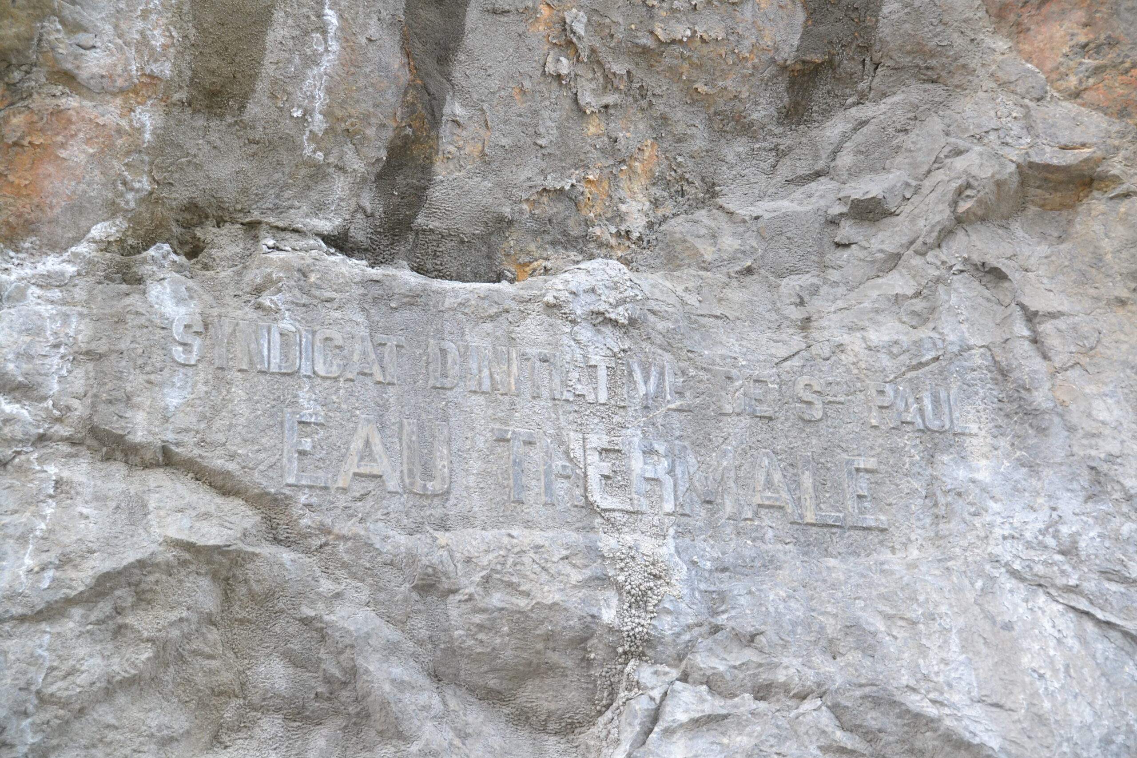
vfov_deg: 16.6
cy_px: 379
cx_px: 568
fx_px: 2606
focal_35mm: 82
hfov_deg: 24.6
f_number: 5
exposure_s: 1/30
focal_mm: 55
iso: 800
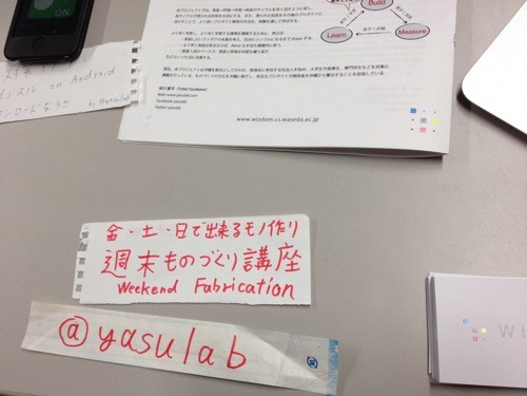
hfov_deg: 52.6
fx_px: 533
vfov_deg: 40.7
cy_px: 198
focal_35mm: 35
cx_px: 264
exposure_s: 1/60
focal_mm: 4.28
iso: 80
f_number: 2.4
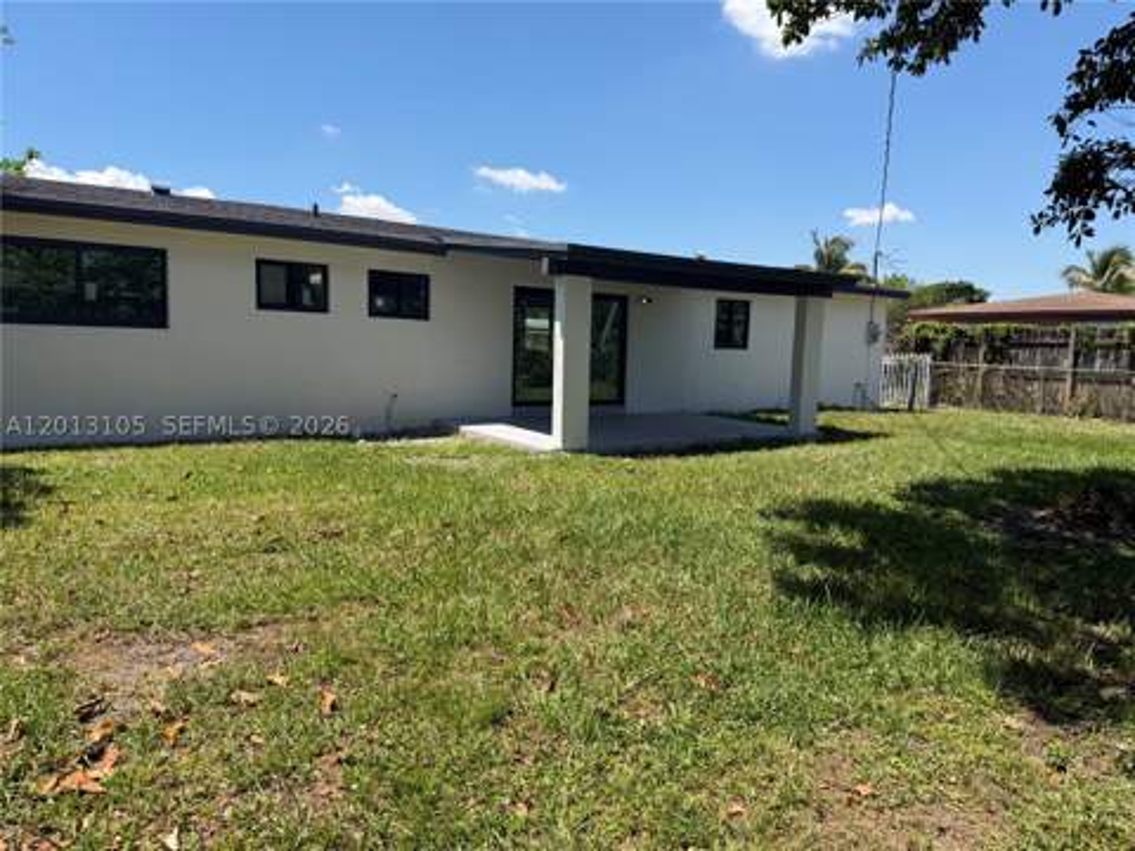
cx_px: 568
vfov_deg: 56.8
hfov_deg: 71.6
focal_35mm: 24
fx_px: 787
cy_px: 426
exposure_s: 1/3584
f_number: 1.78
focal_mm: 6.76
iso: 80
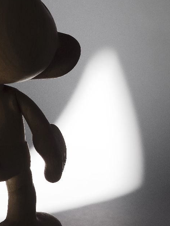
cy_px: 86
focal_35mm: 299
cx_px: 22
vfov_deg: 6.6
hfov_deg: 5.0
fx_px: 1958
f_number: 4.5
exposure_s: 1/1250
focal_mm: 60
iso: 400
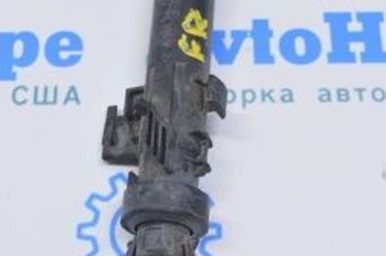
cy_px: 146
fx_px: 974
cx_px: 134
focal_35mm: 91
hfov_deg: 22.3
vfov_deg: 15.0
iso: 400
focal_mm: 24
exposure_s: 1/20
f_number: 5.6
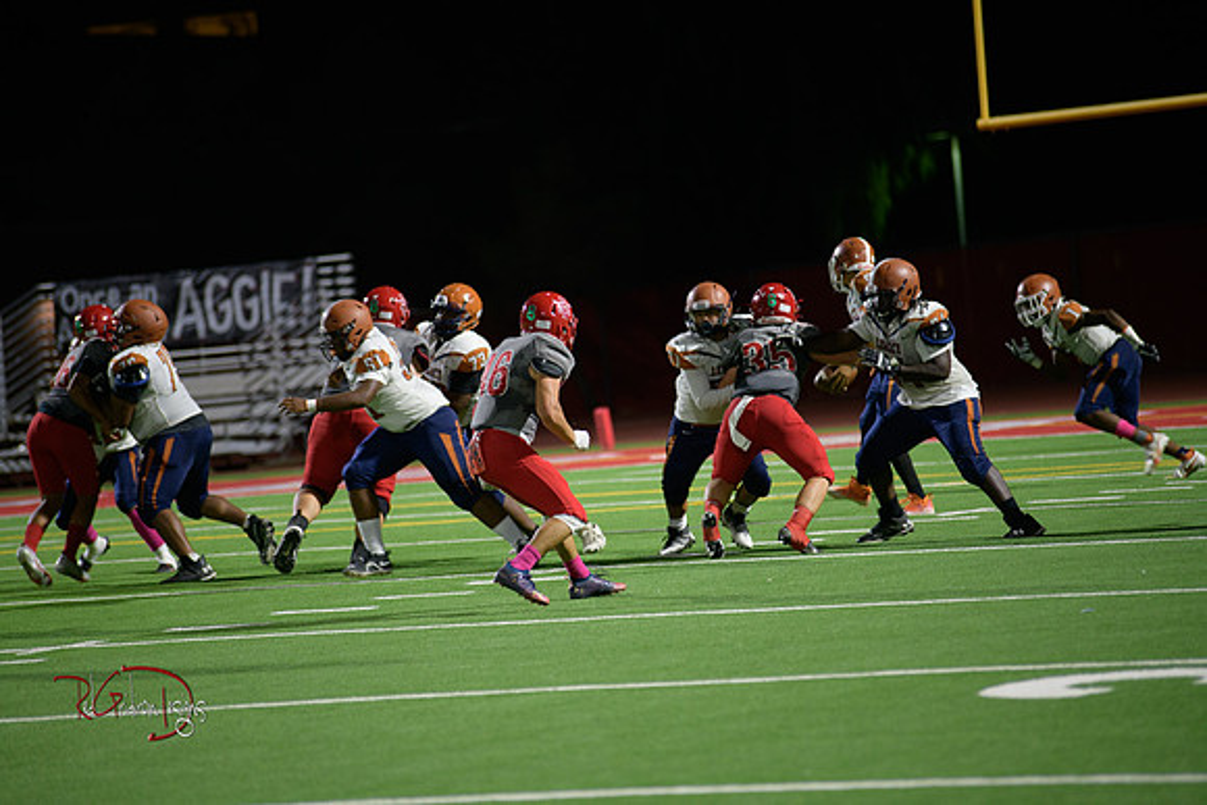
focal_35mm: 200
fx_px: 6707
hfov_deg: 10.3
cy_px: 402
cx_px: 604
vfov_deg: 6.9
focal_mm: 200
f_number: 2.8
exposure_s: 1/250
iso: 1600
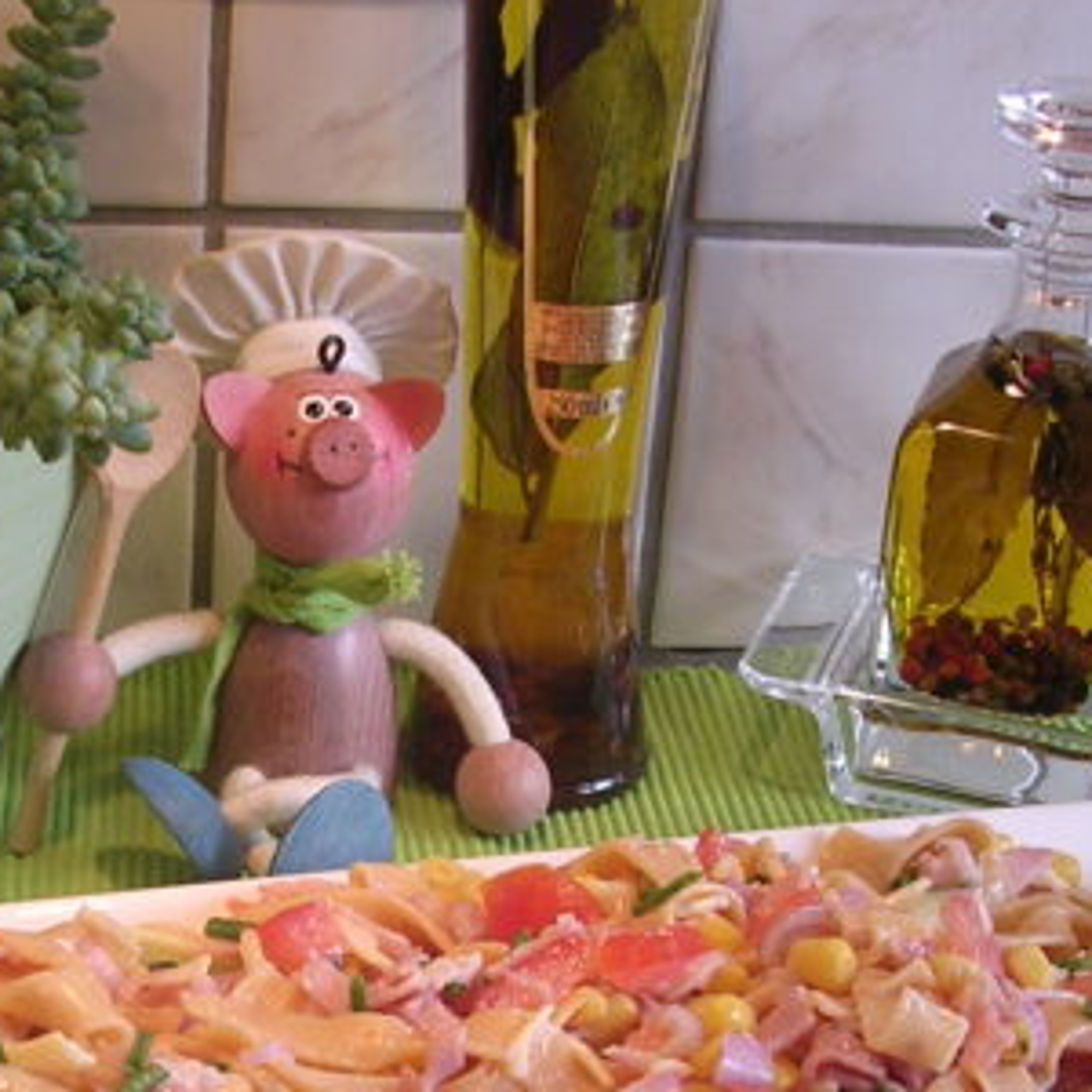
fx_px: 3069
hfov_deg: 20.1
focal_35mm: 86
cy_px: 830
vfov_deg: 20.0
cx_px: 353
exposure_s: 1/65.6
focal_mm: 5.8
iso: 100
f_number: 2.8
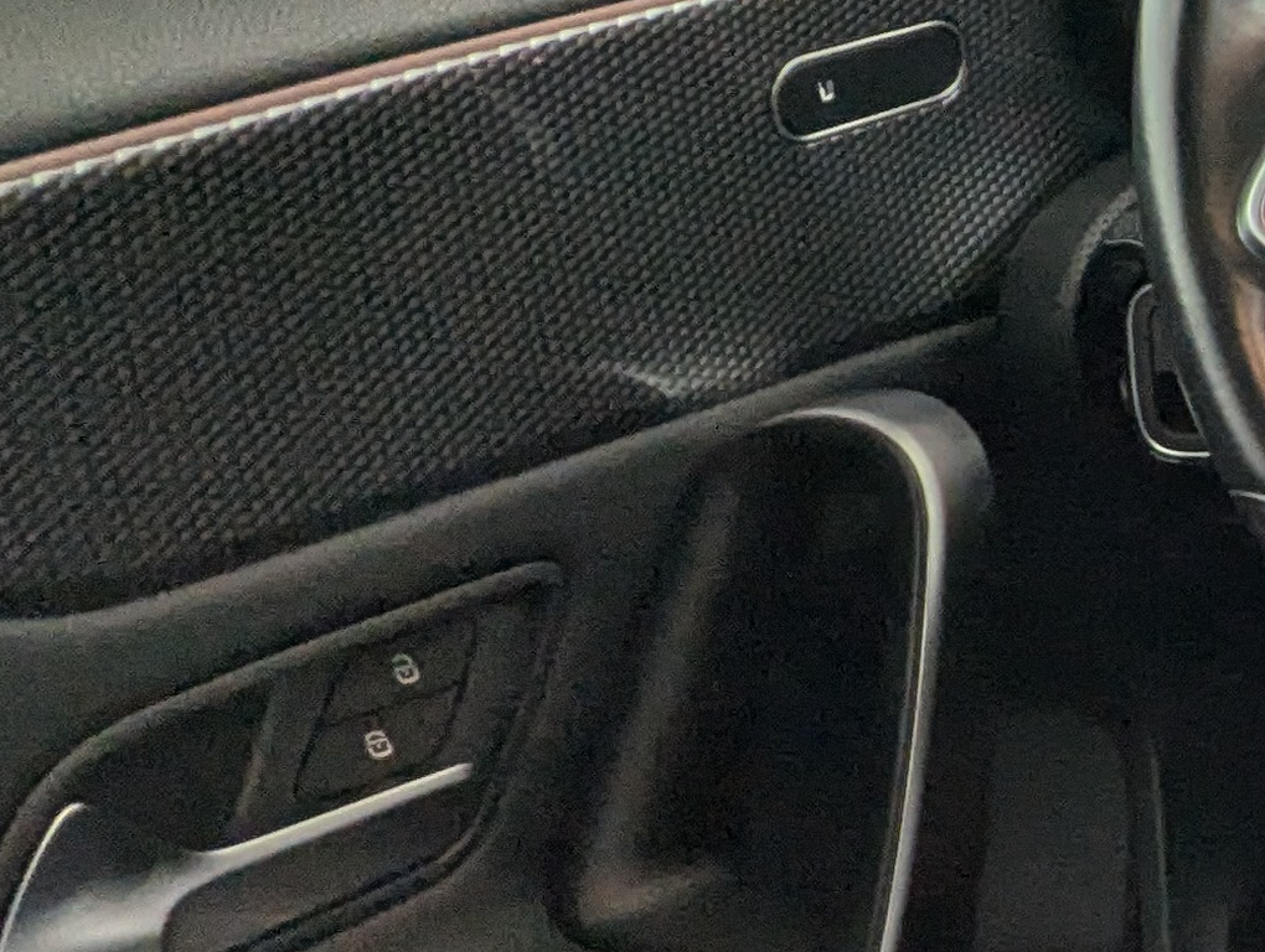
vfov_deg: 22.9
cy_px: 638
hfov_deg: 19.8
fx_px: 2342
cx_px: 2400
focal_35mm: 64
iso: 71
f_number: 2.2
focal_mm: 2.35
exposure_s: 1/78.3
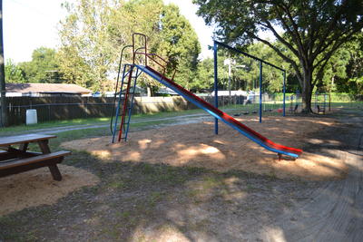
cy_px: 121
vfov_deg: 48.0
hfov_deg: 67.4
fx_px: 272
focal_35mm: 27
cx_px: 182
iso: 110
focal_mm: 18
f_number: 4
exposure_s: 1/125
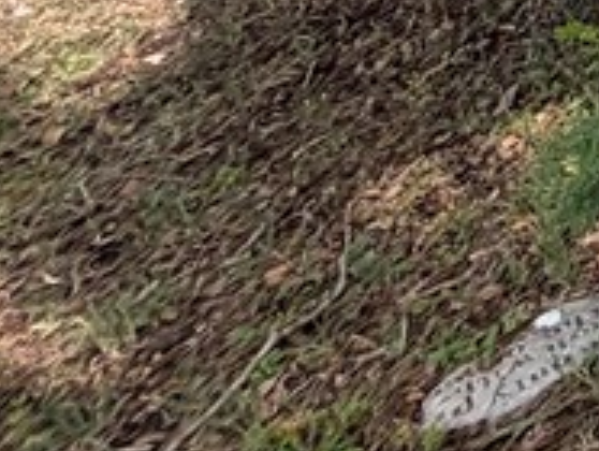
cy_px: -628
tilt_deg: -9.9
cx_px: 1526
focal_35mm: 77
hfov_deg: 14.0
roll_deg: +0.9
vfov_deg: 13.8
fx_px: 1334
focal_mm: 2.22
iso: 40
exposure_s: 1/734
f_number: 2.2
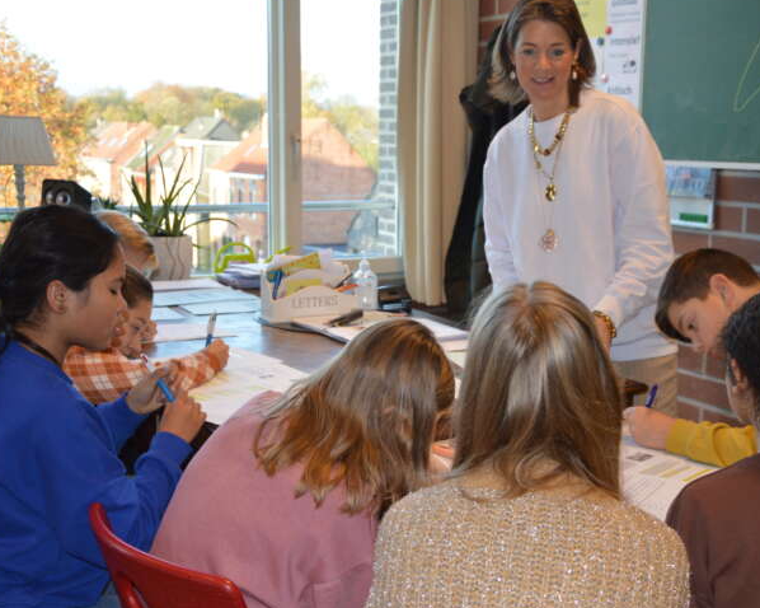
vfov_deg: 32.1
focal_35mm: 47
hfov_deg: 39.5
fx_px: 1057
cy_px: 316
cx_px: 412
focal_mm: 26
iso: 400
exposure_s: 1/125
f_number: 4
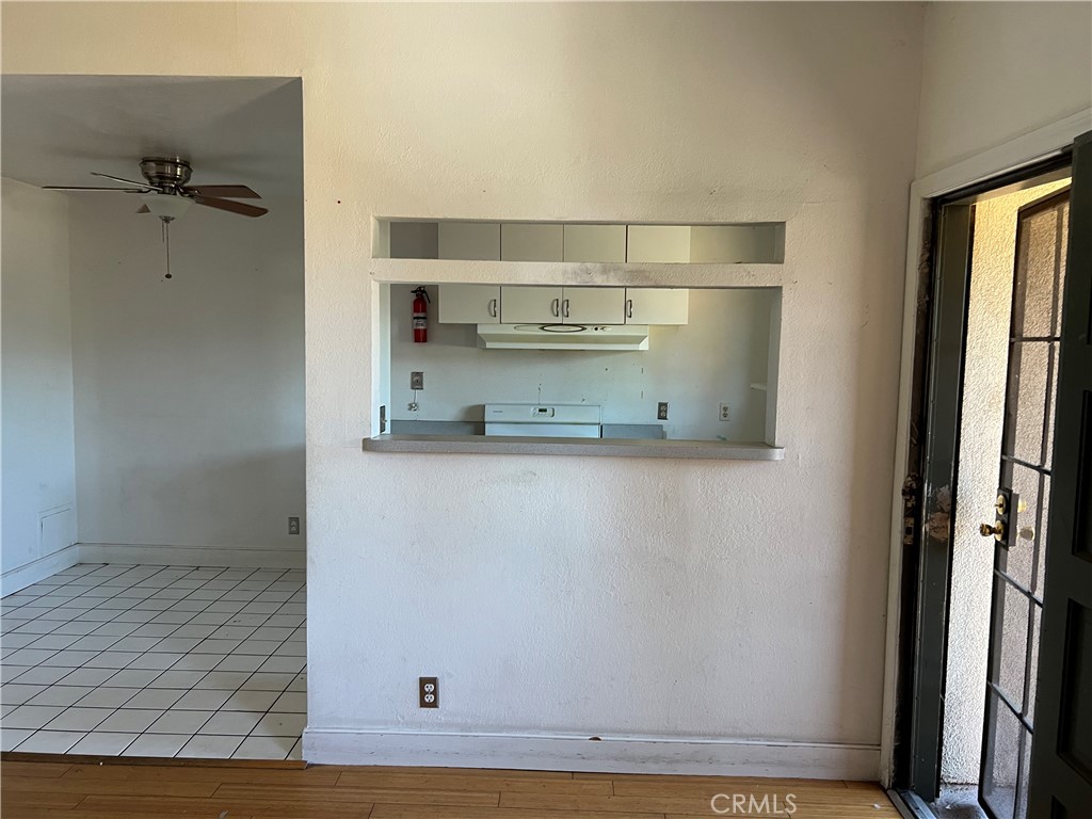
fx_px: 820
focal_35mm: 26
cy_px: 410
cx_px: 546
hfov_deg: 67.3
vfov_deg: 53.1
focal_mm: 5.7
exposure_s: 1/86
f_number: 1.5
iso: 125
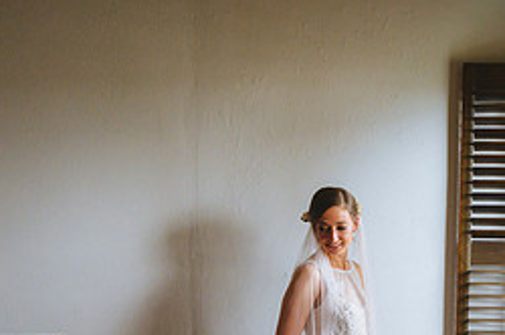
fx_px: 1009
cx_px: 396
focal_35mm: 72
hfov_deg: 27.6
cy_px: 387
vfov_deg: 18.1
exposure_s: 1/500
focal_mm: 31
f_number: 2.8
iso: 1600
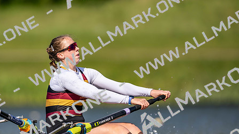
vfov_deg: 1.5
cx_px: 95
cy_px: 87
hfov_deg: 2.6
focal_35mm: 817
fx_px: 5178
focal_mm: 600
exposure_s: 1/2500
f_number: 4
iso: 200
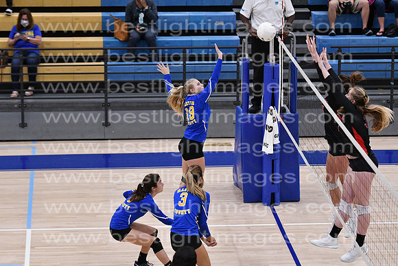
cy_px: 133
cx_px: 199
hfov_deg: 13.0
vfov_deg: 8.7
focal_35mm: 158
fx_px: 1742
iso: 6400
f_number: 3.2
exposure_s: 1/1250
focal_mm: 105
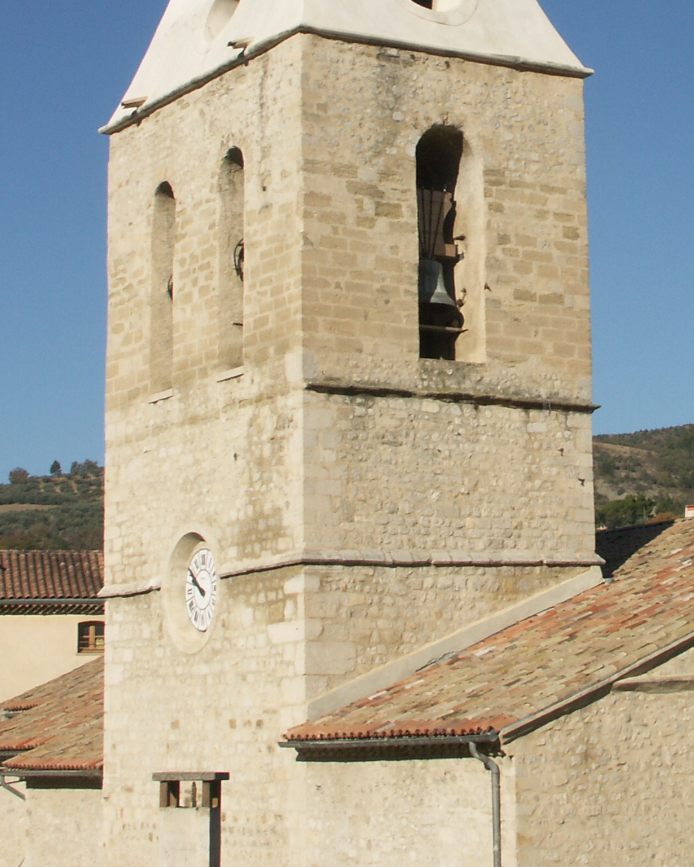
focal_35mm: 88
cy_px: 225
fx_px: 2259
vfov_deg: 21.6
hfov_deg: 17.3
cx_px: 576
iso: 64
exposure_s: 1/320
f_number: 8
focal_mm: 9.47
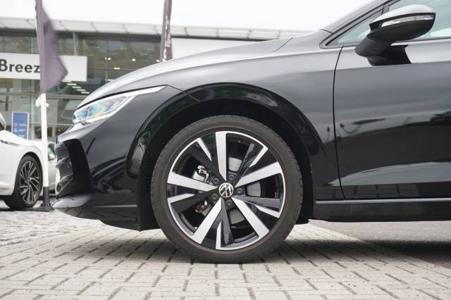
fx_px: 732
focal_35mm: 58
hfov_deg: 34.2
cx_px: 226
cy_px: 150
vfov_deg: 23.2
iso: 160
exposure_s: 1/60
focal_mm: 39
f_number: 5.6
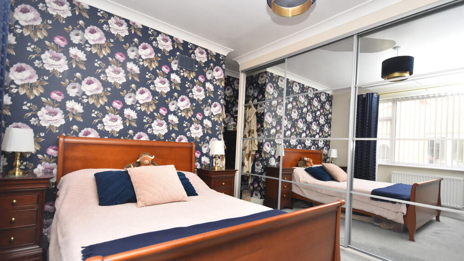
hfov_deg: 91.8
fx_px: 225
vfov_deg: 60.2
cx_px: 233
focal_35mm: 18
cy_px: 141
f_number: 5
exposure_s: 1/200
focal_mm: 11.5
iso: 800
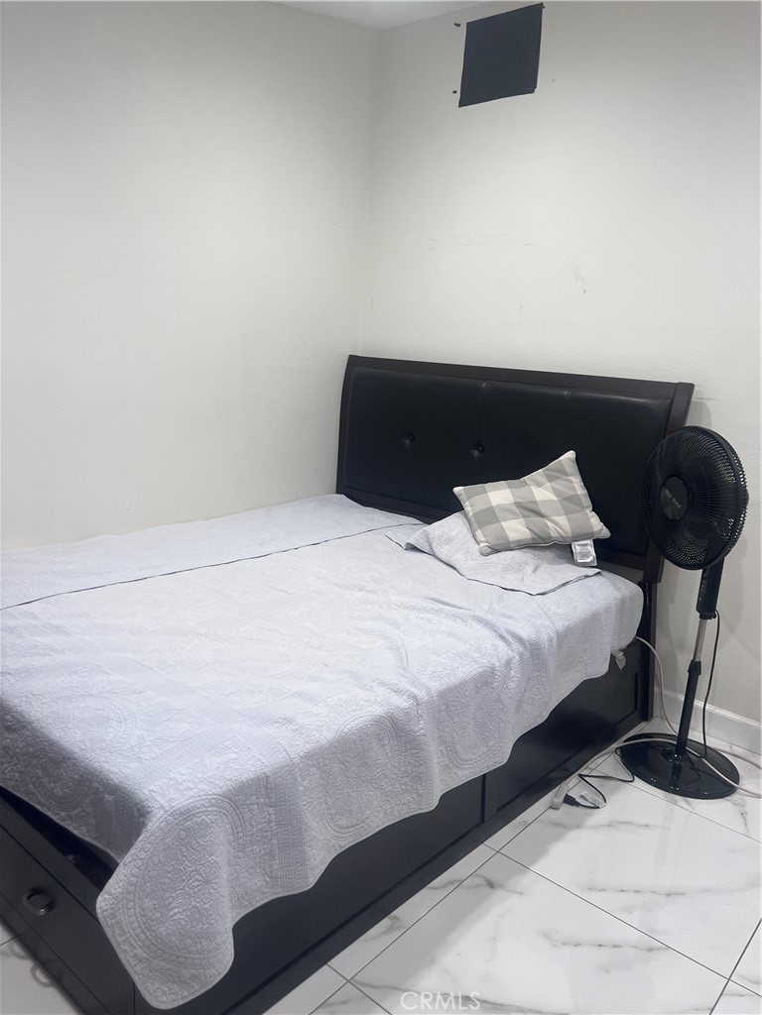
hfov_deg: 53.1
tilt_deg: -10.6
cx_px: 381
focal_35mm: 26
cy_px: 508
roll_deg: -4.8
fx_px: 763
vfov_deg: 67.3
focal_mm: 5.7
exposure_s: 1/120
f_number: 1.5
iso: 125
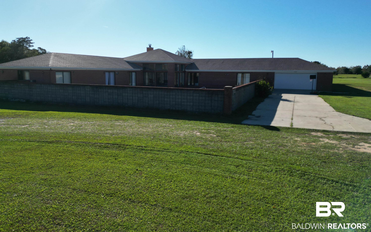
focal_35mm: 26
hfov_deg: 70.4
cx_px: 188
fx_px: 263
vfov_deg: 47.5
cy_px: 101
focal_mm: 6.72
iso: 140
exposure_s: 1/4000
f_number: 1.7
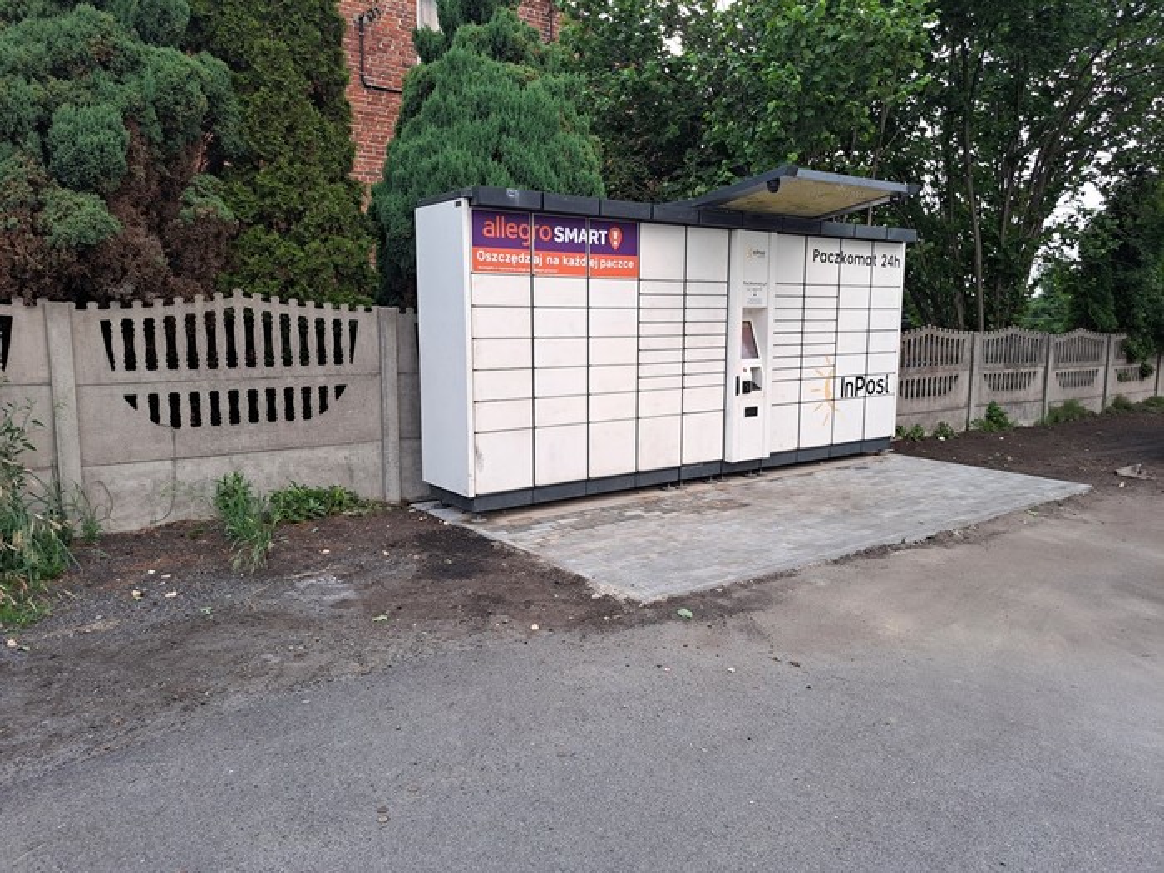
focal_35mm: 24
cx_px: 582
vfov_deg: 56.8
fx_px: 807
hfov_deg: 71.6
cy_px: 436
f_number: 1.8
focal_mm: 5.23
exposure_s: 1/50
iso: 125
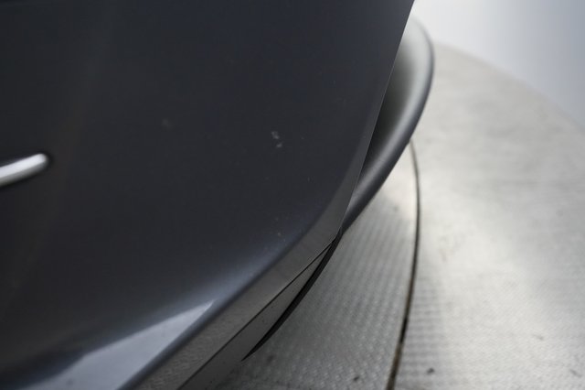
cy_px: 195
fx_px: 455
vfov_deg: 46.4
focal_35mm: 28
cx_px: 292
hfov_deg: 65.5
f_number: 4.5
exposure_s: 1/100
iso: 5000
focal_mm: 28
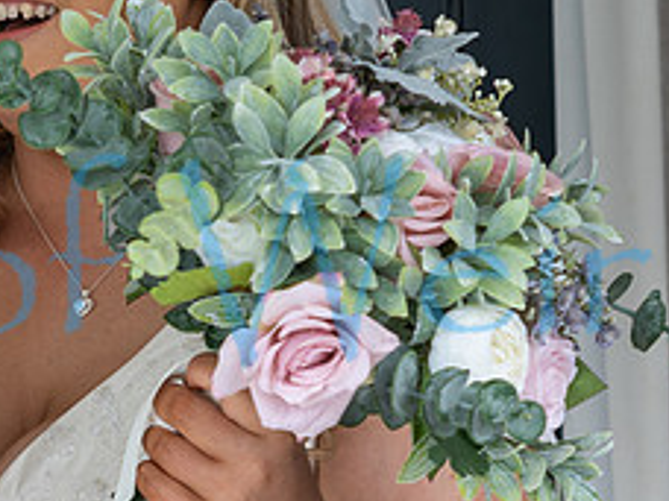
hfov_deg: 8.6
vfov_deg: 6.5
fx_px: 4406
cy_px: 300
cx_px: 17
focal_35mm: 228
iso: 100
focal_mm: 65
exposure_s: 1/250
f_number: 5.6
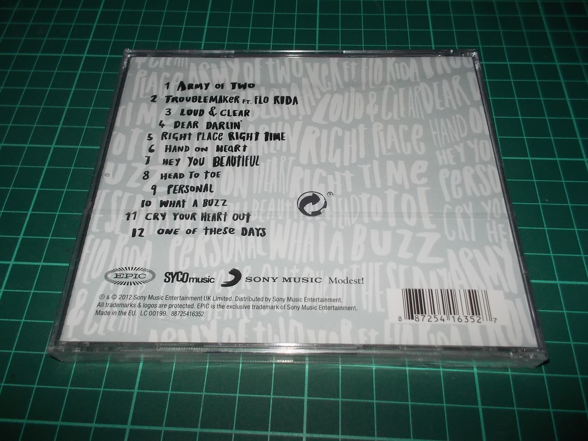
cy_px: 220
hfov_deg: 61.7
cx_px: 294
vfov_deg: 48.2
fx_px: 493
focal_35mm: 29
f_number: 3.3
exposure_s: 1/30
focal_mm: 4.1
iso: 200
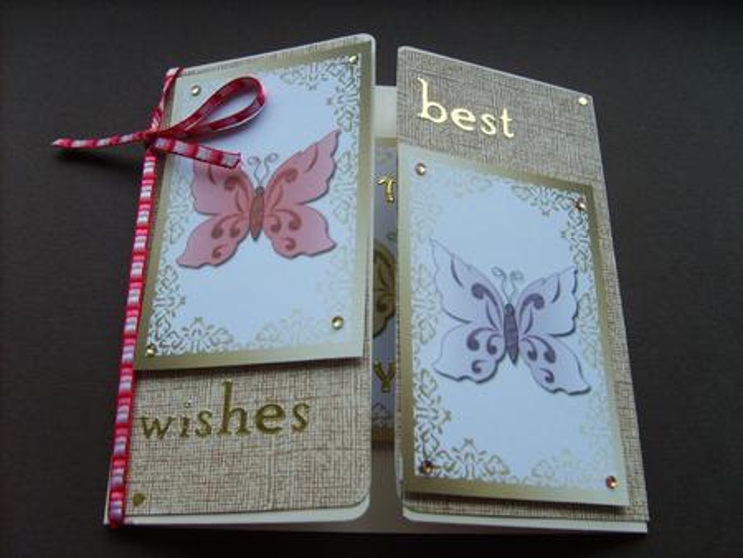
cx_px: 372
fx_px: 752
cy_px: 279
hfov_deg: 52.6
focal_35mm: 35
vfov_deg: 40.7
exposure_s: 1/90
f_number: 2.8
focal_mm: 5.8
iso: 50
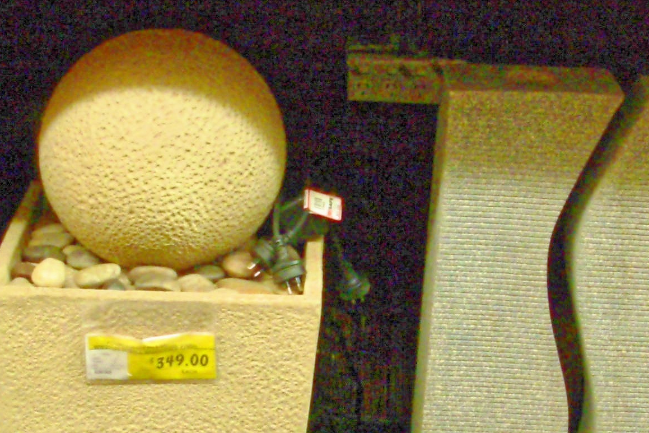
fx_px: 1731
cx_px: 298
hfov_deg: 21.2
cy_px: 355
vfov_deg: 14.2
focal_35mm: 96
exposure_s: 1/3.33
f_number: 2.9
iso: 159
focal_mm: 6.3
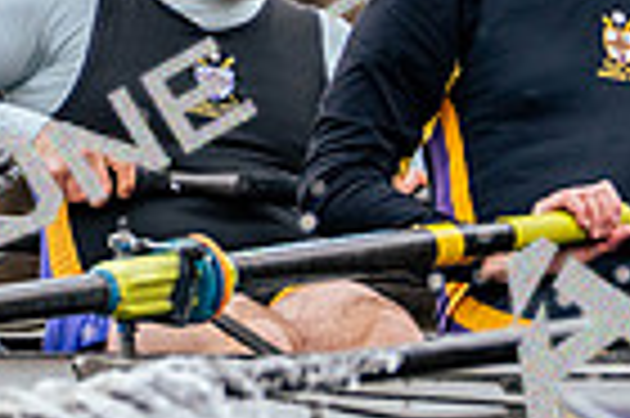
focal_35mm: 1991
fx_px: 34802
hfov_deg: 1.0
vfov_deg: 0.7
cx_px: 122
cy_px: 25
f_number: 6.3
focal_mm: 481
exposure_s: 1/2000
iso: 2000
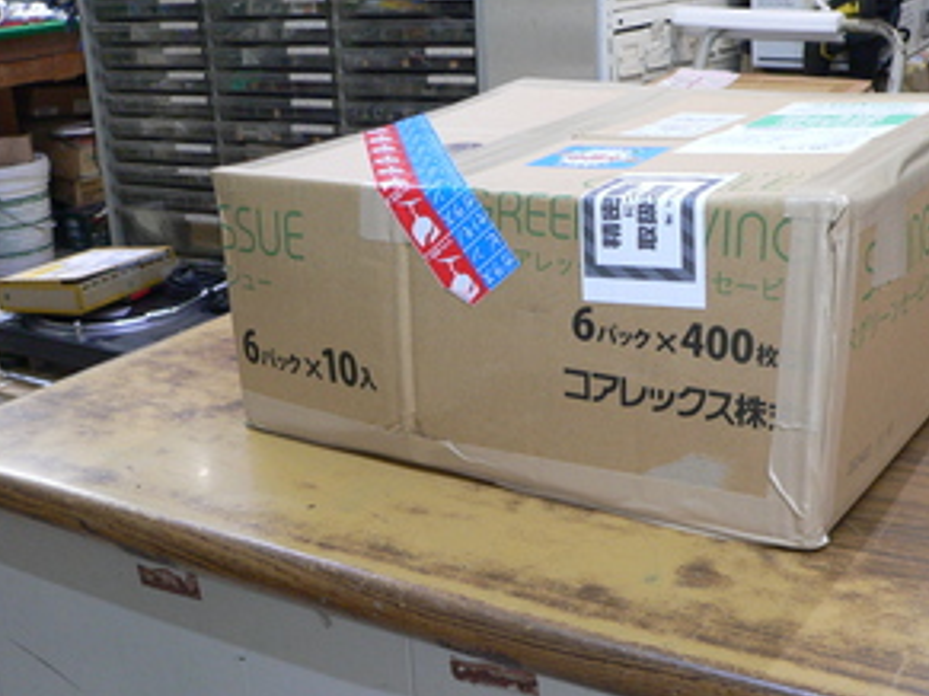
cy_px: 417
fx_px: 1261
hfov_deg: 40.2
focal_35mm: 47
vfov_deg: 30.8
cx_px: 584
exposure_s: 1/13
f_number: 2.8
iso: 200
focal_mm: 6
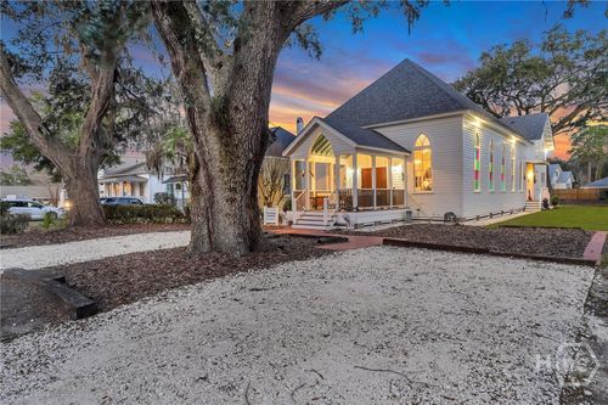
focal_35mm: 20
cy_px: 202
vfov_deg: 61.9
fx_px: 338
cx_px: 304
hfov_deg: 84.0
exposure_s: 3.2
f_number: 11
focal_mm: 20
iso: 200
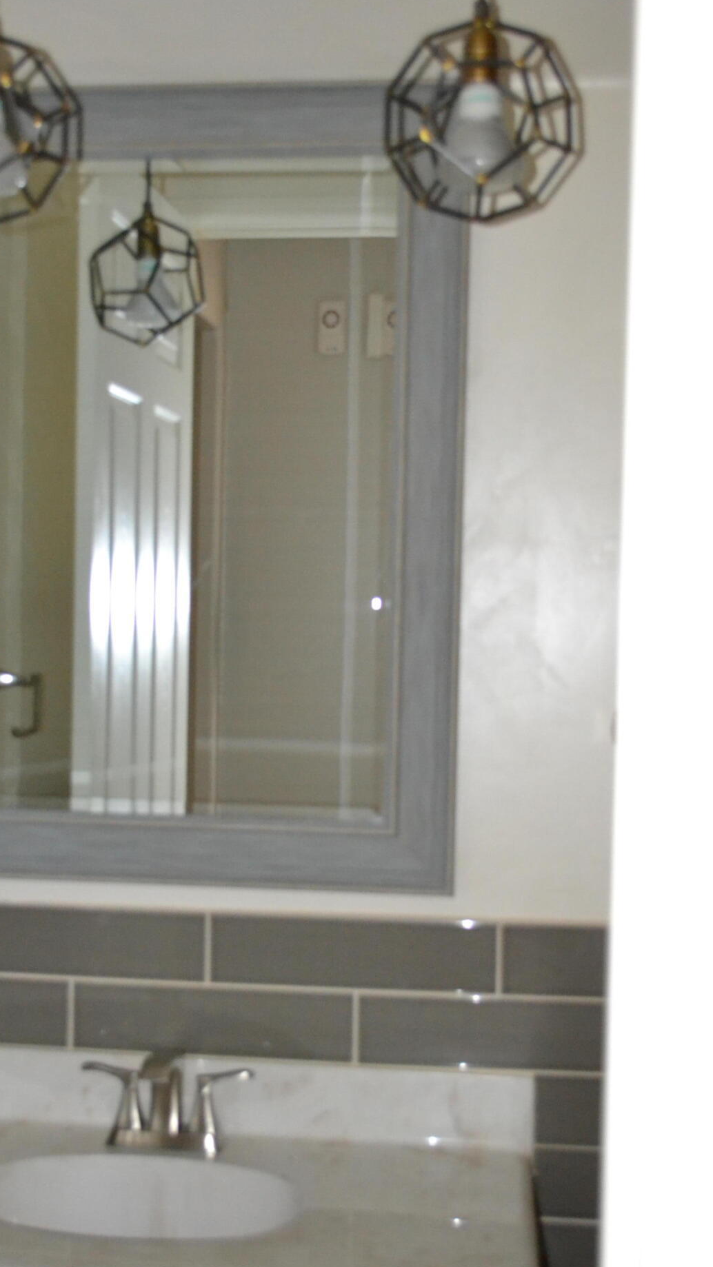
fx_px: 1666
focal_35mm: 50
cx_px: 267
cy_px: 664
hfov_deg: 24.1
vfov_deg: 41.6
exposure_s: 1/60
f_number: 4.5
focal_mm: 29
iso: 3200
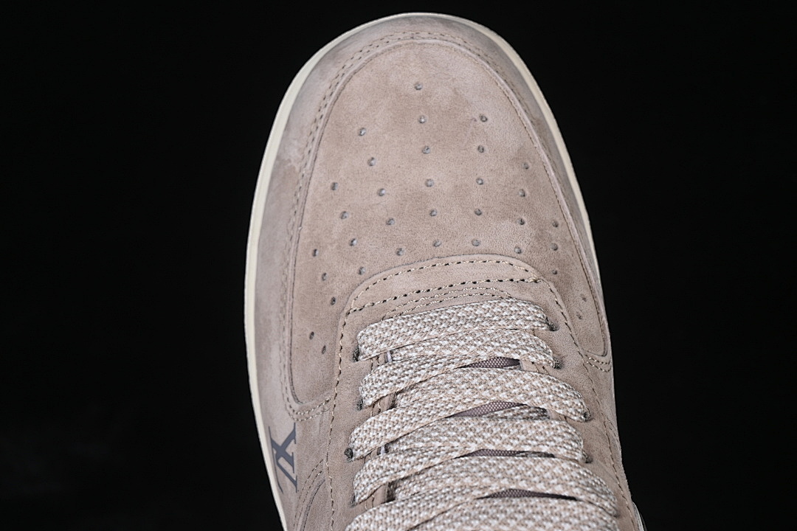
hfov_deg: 27.0
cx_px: 398
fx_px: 1660
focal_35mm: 75
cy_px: 266
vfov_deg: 18.2
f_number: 7.1
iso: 160
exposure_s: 1/80
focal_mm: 50
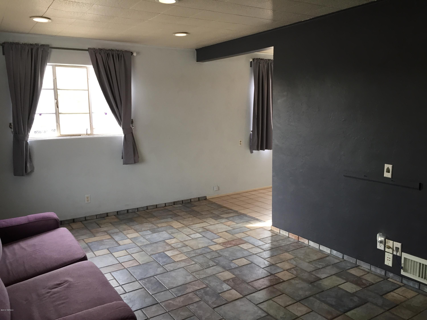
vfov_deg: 48.2
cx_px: 214
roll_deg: +0.2
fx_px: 358
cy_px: 160
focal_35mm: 29
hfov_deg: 61.7
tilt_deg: -9.4
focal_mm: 4.15
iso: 40
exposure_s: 1/30
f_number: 2.2
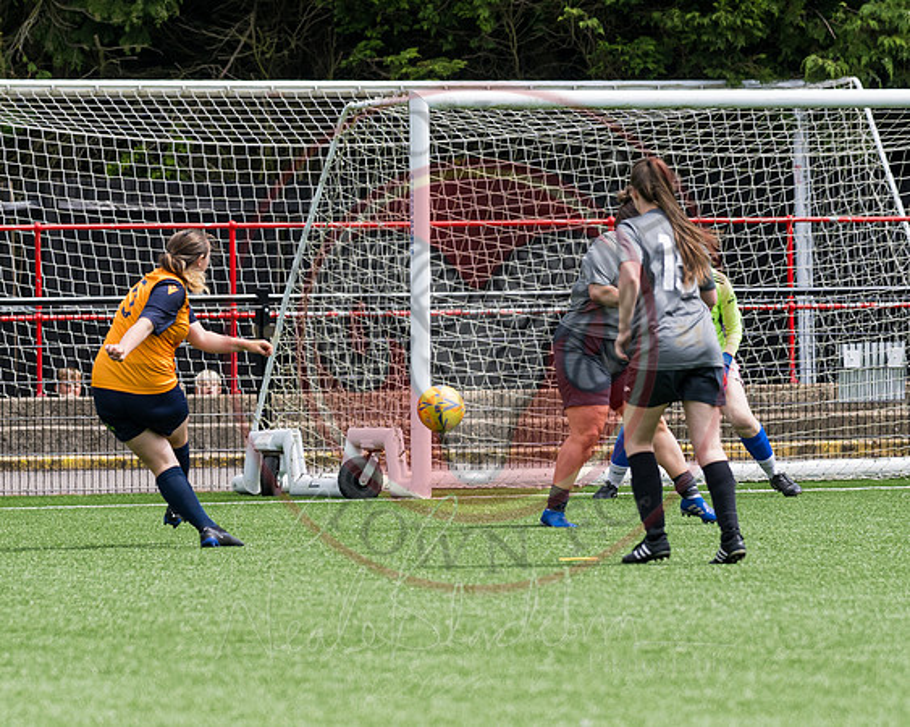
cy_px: 538
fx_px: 10075
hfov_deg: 5.2
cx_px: 469
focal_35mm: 374
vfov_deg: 4.1
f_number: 3.2
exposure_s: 1/3200
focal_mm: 135
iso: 200
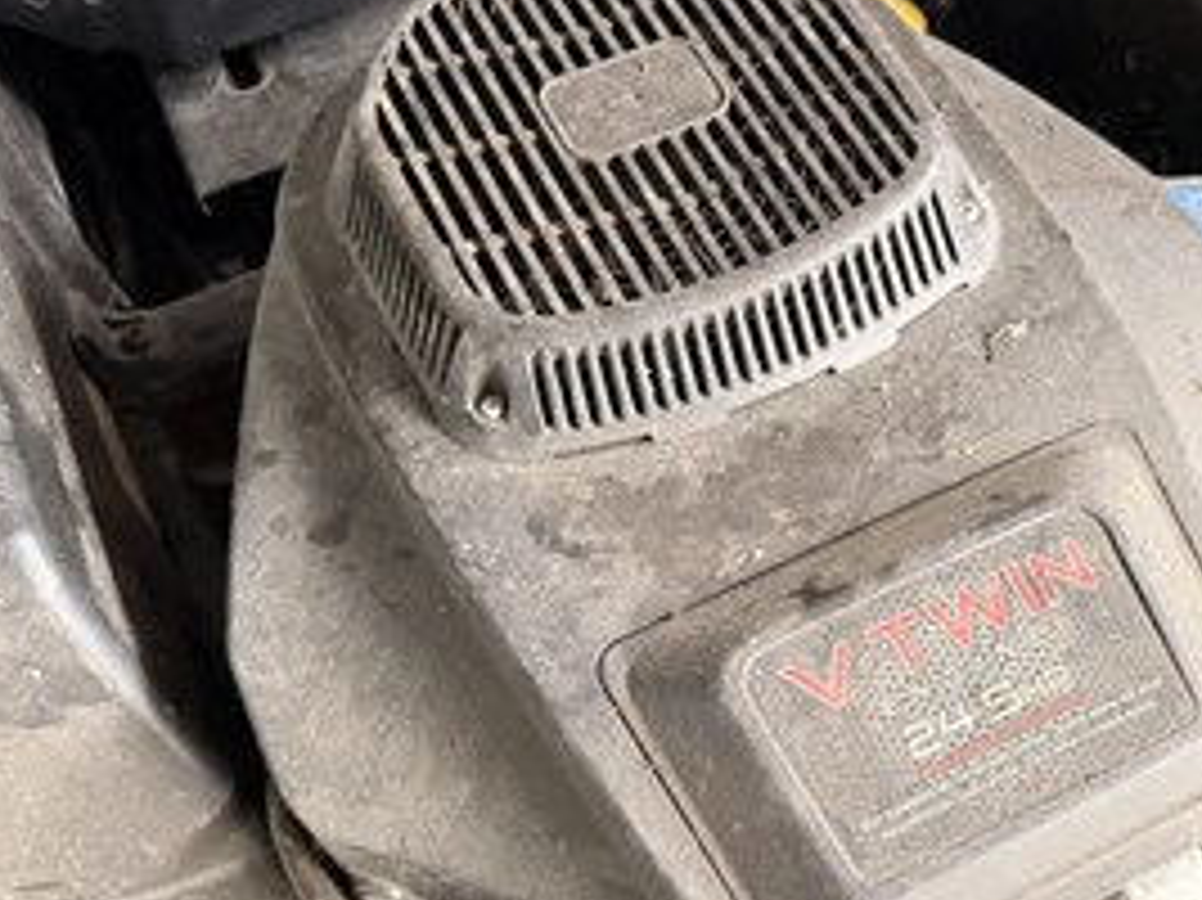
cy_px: 567
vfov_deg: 39.3
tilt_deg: -60.3
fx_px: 1249
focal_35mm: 36
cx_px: 770
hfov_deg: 50.7
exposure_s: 1/52
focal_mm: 6.76
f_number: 1.78
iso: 800
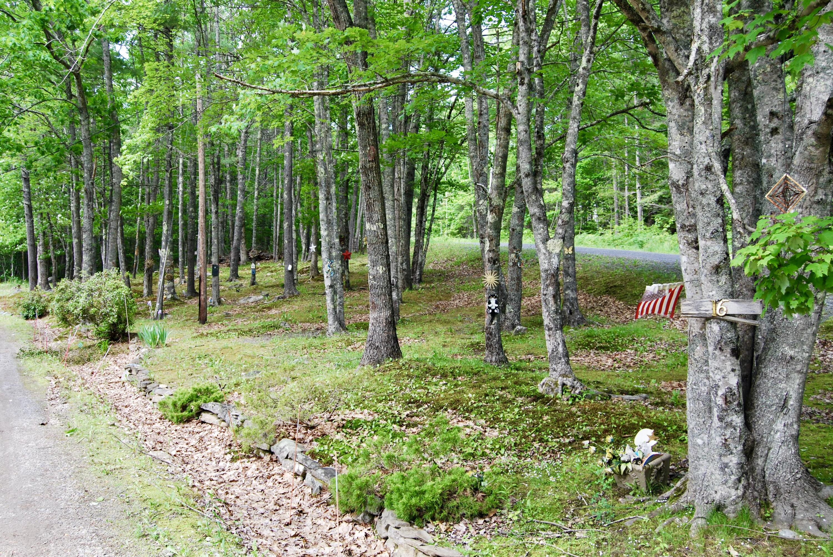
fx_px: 695
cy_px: 278
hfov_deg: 61.9
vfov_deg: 43.7
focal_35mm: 30
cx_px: 416
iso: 200
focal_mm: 20
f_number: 5
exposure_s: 1/100
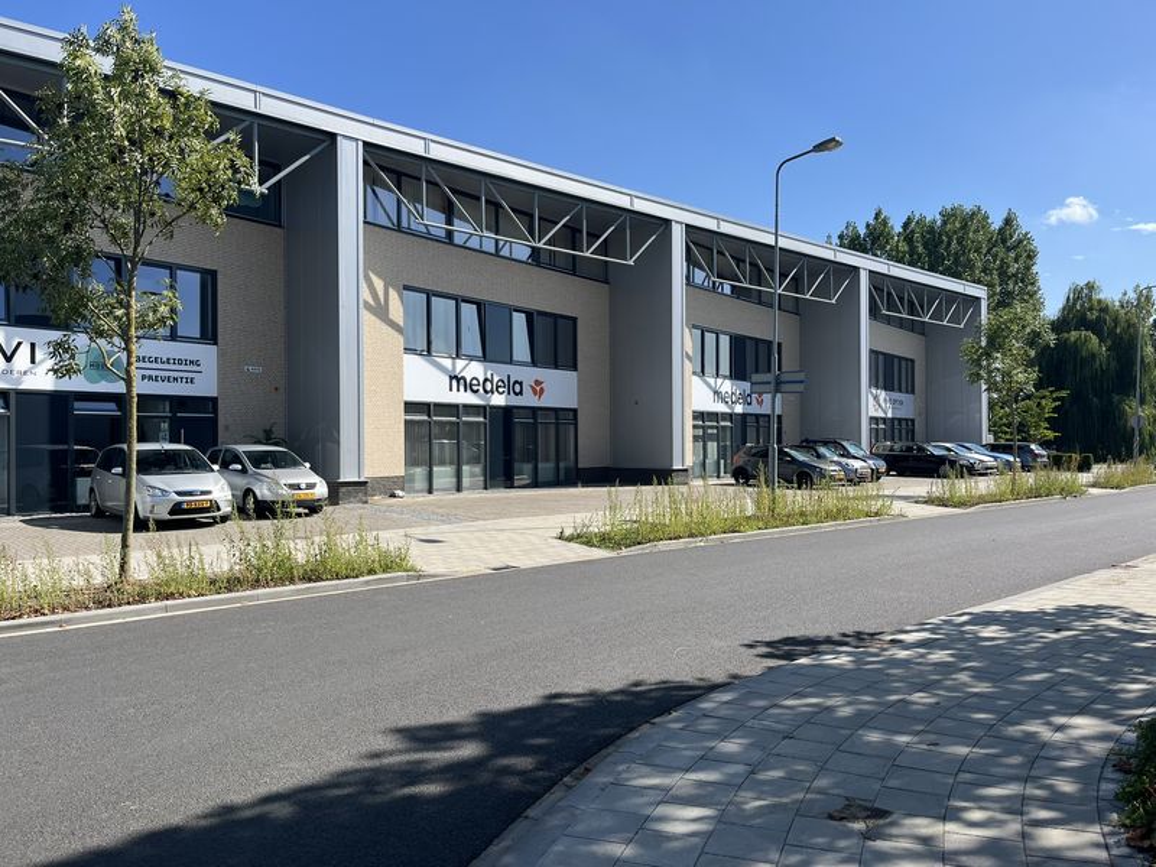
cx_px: 578
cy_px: 434
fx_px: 868
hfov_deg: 67.3
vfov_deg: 53.1
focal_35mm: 26
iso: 50
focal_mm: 5.1
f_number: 1.6
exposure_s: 1/2967
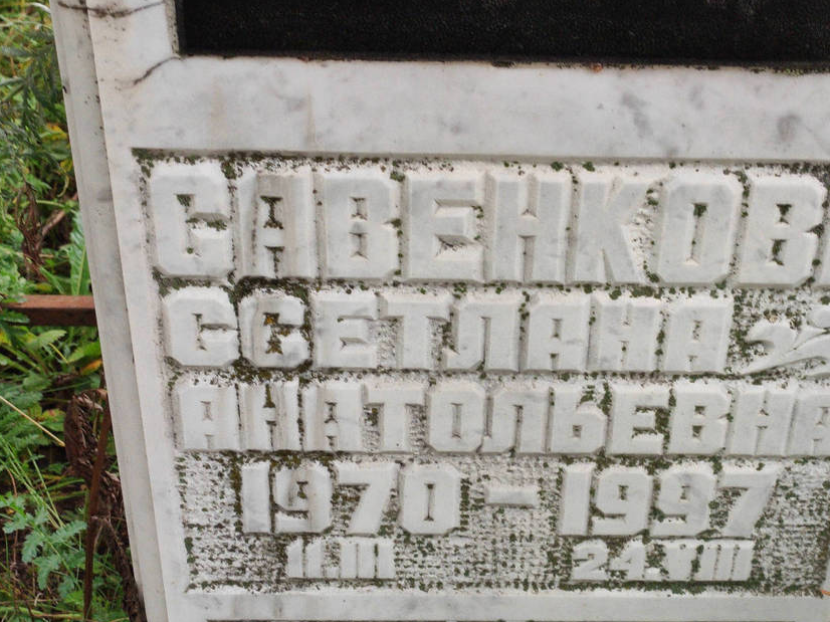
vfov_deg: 45.4
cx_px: 484
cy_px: 327
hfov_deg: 58.0
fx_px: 743
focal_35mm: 31
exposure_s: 1/100
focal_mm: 4.7
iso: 179
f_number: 1.79
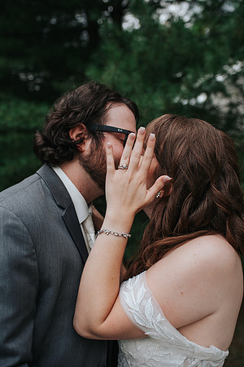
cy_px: 184
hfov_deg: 37.9
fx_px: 356
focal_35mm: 35
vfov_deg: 54.4
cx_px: 122
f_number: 3.2
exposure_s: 1/1000
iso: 220
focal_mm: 35
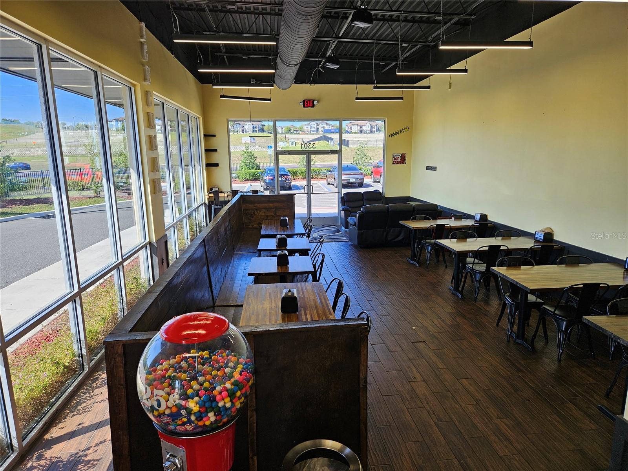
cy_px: 236
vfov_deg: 58.9
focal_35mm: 23
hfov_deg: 73.9
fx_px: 417
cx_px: 314
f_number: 1.8
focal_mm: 5.4
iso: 25
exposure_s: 1/147
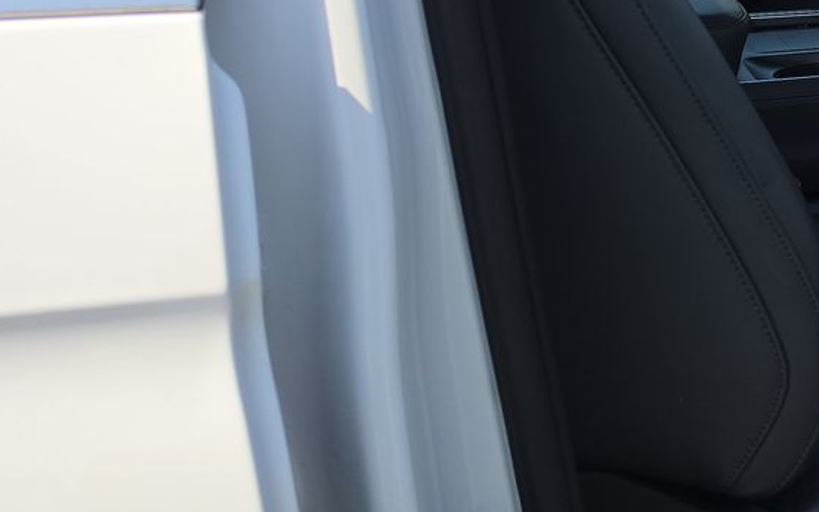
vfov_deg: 18.4
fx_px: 1540
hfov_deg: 24.7
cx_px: 1139
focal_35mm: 69
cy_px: 15
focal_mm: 6.5
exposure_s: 1/615
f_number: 1.4
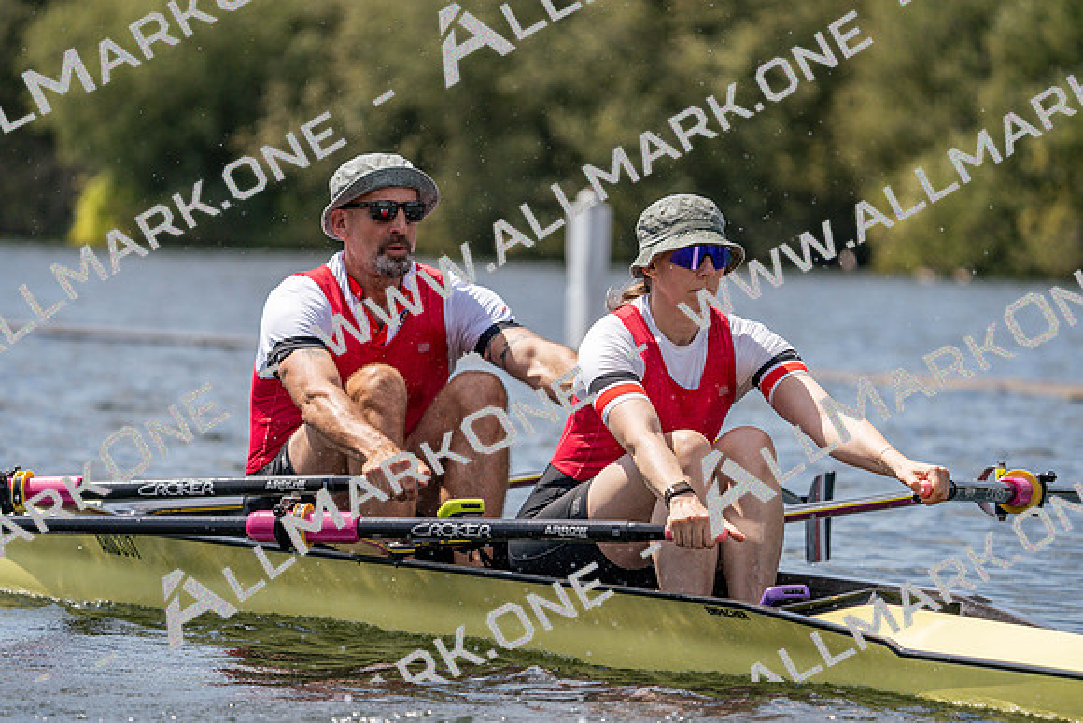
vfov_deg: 5.0
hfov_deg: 7.4
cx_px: 542
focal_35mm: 277
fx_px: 8335
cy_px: 362
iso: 250
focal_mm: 277
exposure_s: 1/2000
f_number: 5.6
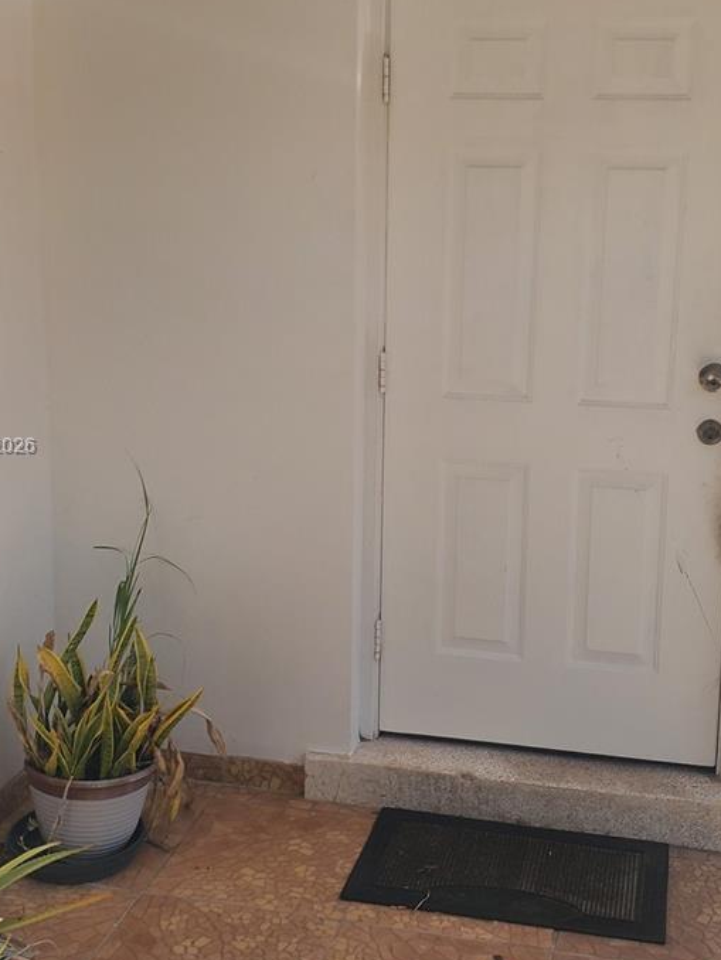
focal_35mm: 46
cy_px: 447
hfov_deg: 31.5
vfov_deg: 41.2
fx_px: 1277
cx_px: 411
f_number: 2.4
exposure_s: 1/1554
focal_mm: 4.3
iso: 50
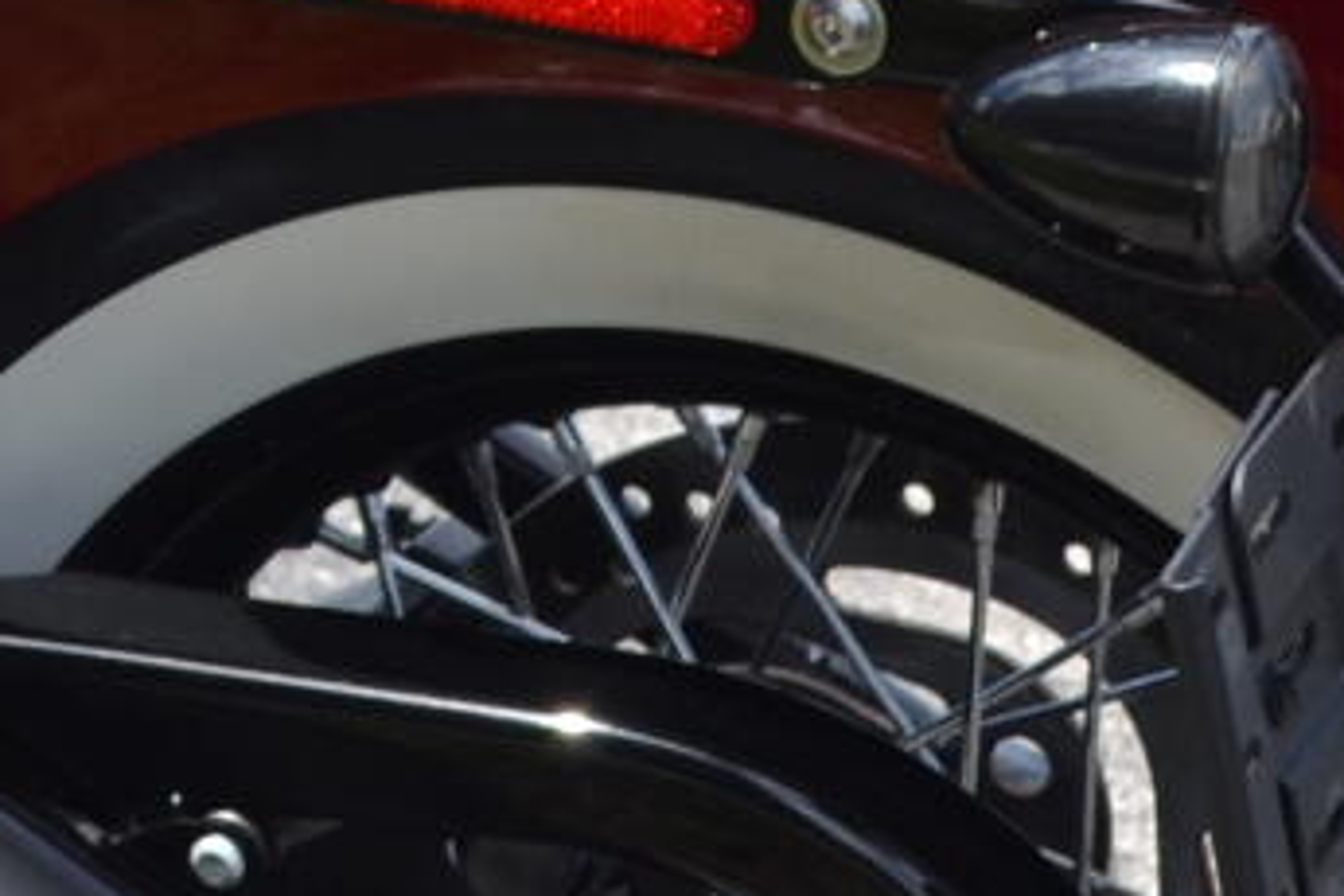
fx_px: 8437
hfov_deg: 8.8
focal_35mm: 226
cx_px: -997
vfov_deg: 6.0
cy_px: -173
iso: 100
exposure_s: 1/200
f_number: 7.1
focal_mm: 26
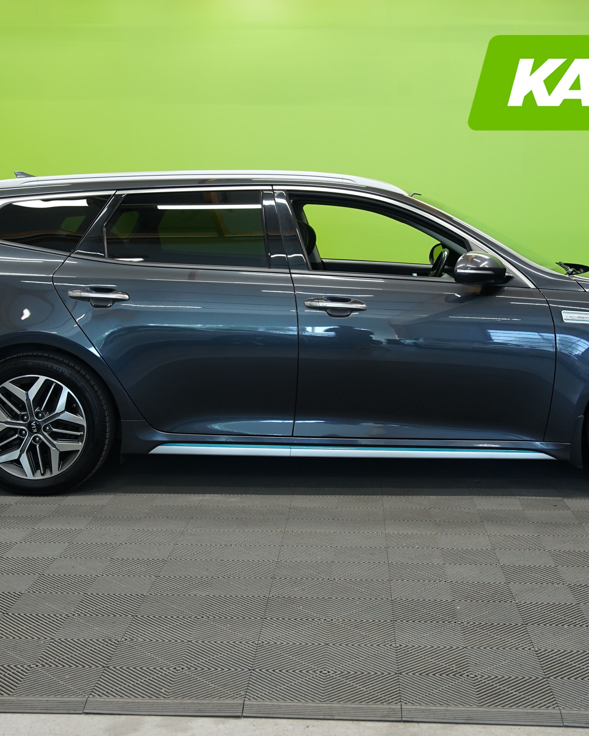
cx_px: 328
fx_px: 1111
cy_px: 370
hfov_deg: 29.7
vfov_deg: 36.7
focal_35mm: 51
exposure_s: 1/20
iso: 500
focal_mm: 36
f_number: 5.6
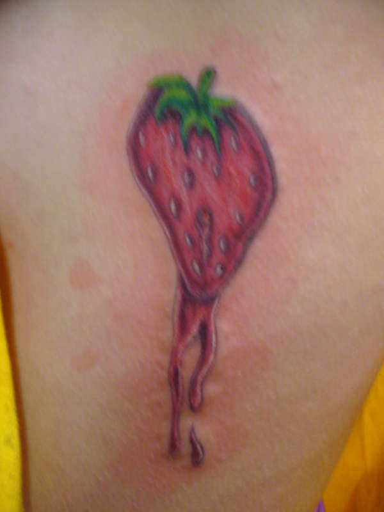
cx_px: 192
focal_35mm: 37
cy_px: 256
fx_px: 547
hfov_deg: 38.7
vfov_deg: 50.1
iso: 200
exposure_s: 1/10
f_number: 2.8
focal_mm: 6.1
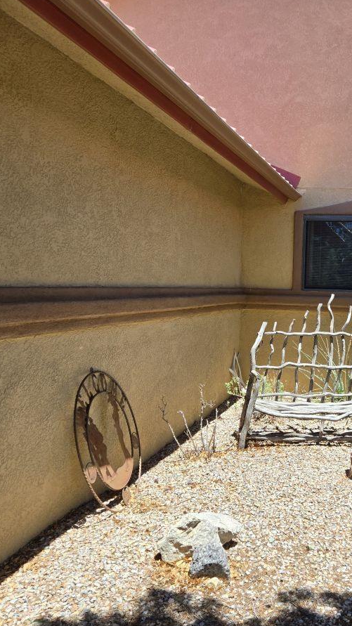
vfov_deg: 58.0
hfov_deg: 33.1
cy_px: 312
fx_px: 564
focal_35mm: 34
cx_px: 309
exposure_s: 1/2082
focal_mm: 5.4
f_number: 1.8
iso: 80
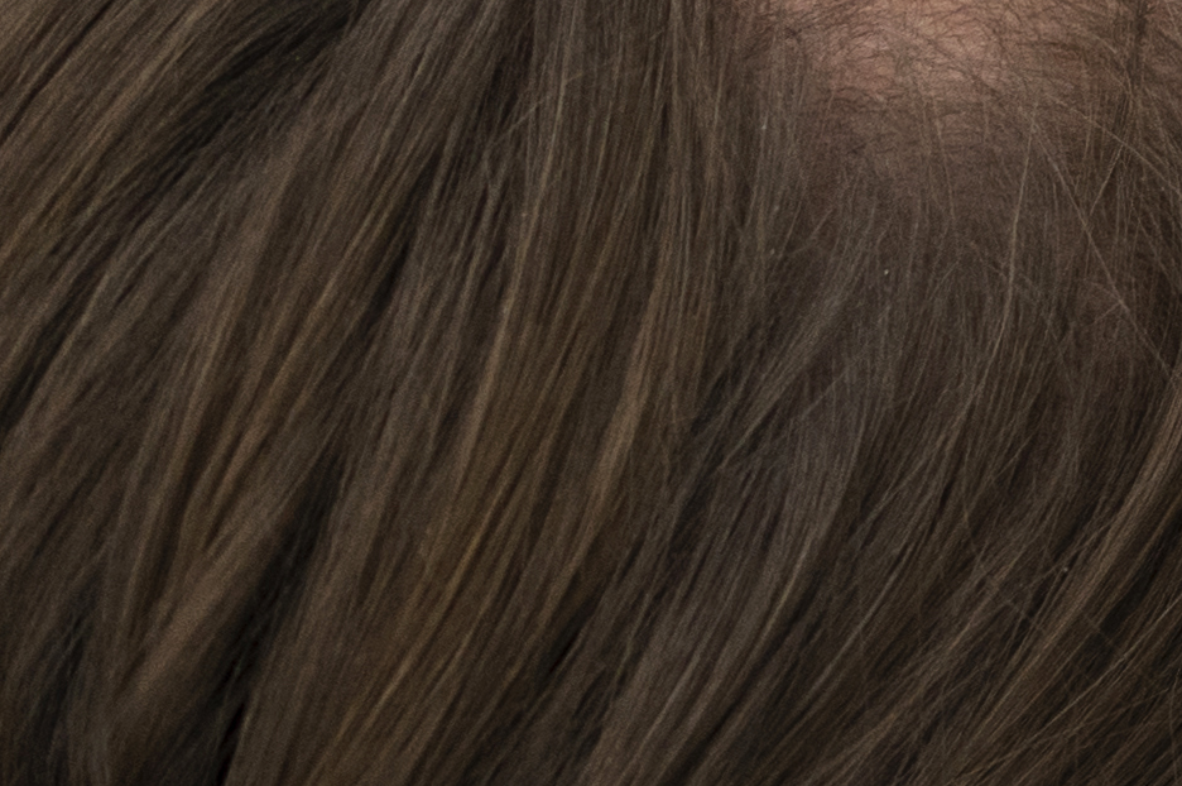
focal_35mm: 181
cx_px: 3727
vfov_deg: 7.5
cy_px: -284
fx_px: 5937
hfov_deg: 8.9
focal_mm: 28
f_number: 4
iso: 1000
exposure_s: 1/200
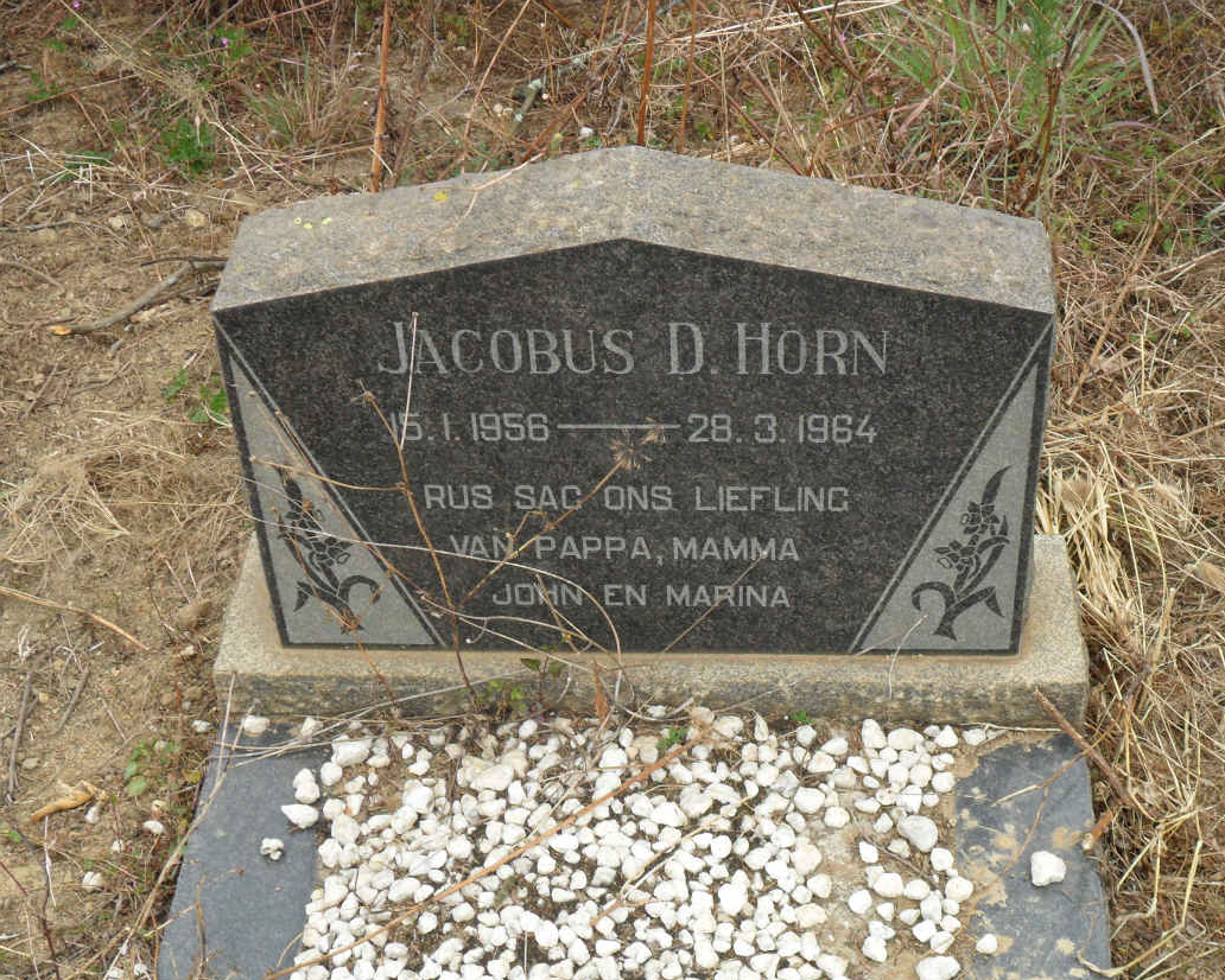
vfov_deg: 25.8
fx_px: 2139
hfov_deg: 31.9
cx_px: 683
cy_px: 523
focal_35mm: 59
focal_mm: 9.3
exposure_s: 1/125
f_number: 5
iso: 100
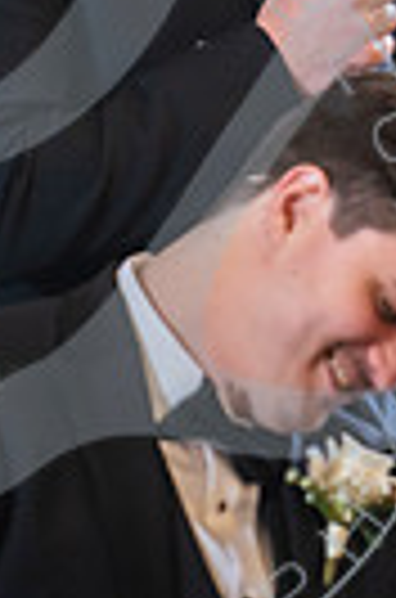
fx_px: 11261
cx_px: 248
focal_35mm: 679
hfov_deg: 2.0
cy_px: -49
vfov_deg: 3.0
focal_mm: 200
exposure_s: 1/200
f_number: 2.8
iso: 1600
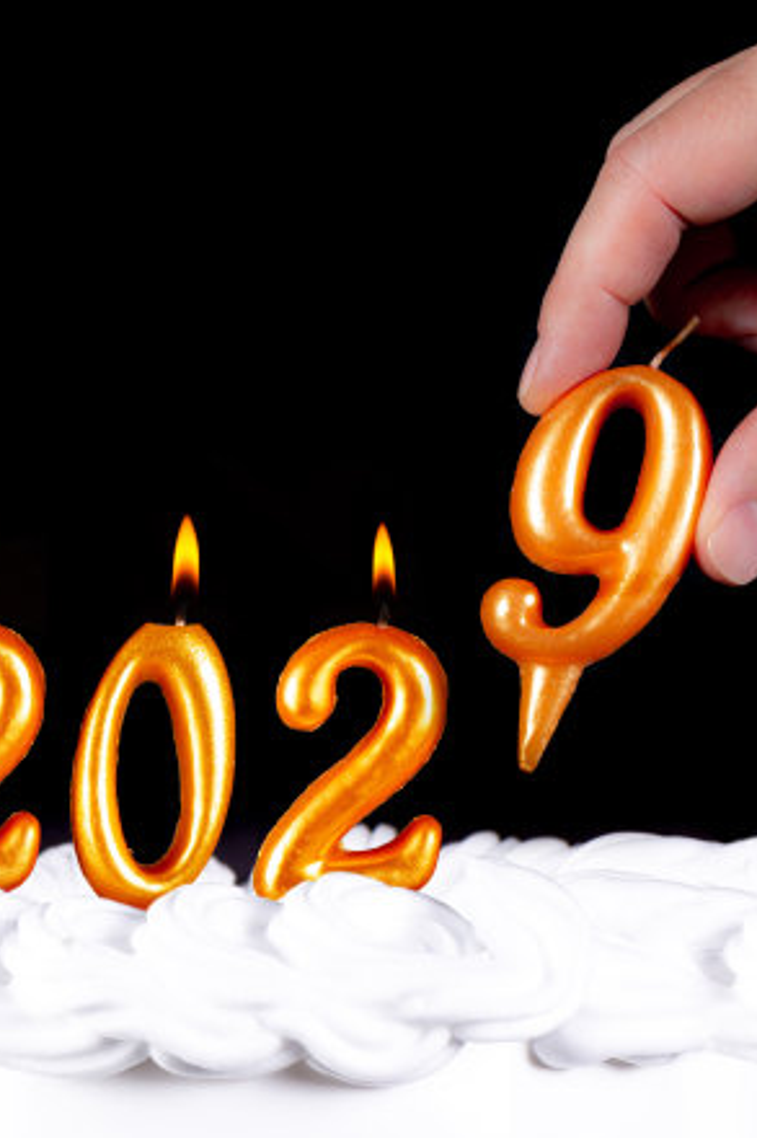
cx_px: 300
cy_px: 559
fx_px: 4608
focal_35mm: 146
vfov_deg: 14.1
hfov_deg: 9.4
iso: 100
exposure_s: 1/100
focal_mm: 105
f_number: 13
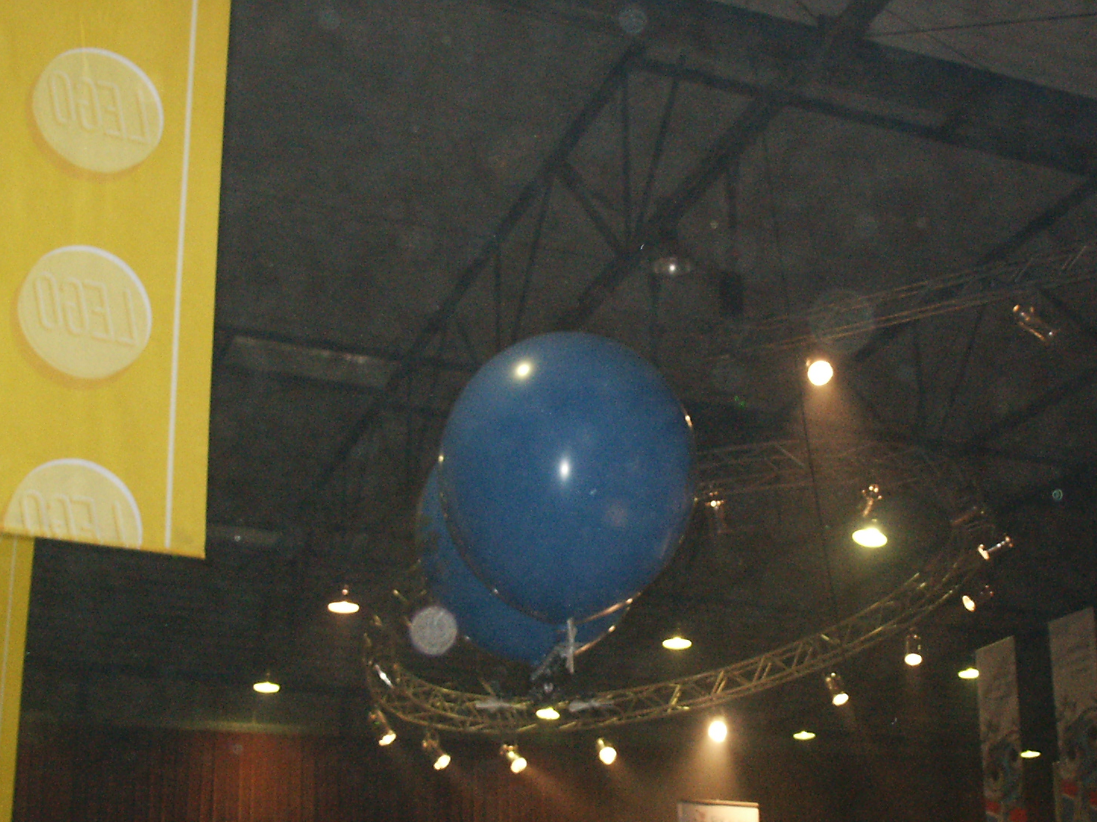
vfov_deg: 26.5
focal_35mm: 55
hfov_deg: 34.8
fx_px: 1743
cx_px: 672
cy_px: 436
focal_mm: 7.18
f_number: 3
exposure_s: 1/45
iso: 200
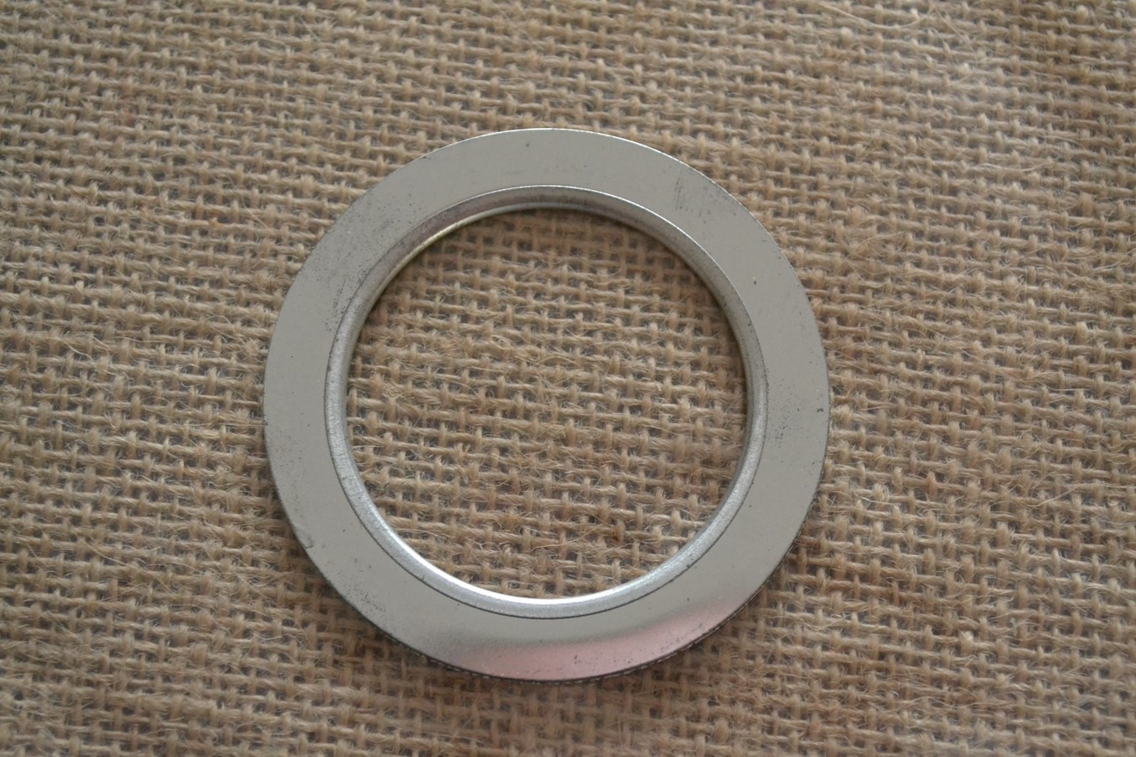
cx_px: 568
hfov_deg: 33.4
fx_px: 1893
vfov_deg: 22.6
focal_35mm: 60
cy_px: 378
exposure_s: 1/30
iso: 3200
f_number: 5.3
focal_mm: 40
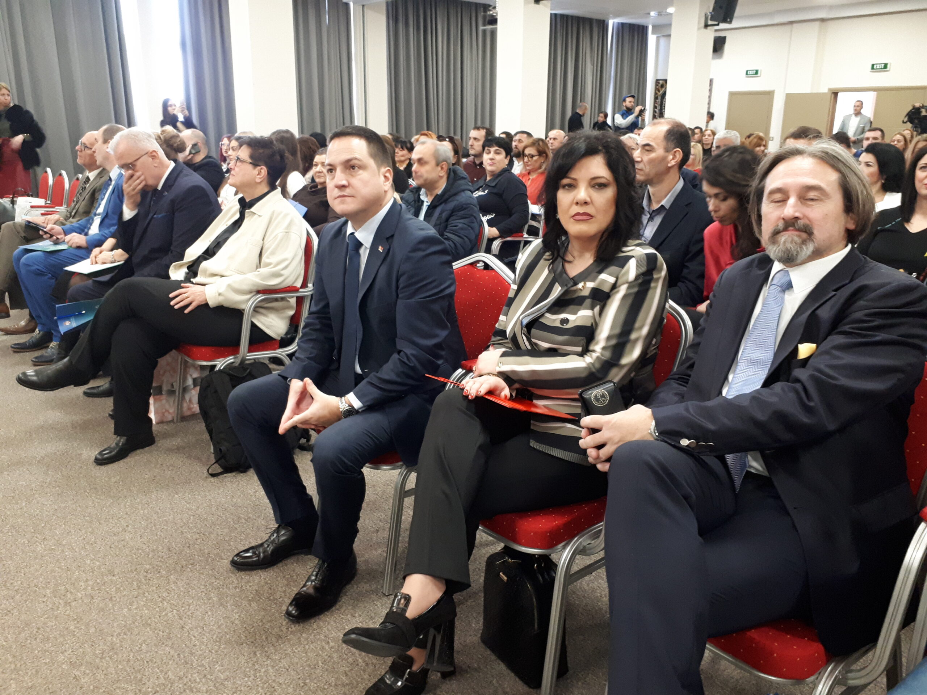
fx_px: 723
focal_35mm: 27
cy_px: 348
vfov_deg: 51.4
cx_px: 464
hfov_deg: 65.3
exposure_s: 1/17
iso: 320
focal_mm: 3.6
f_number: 1.9
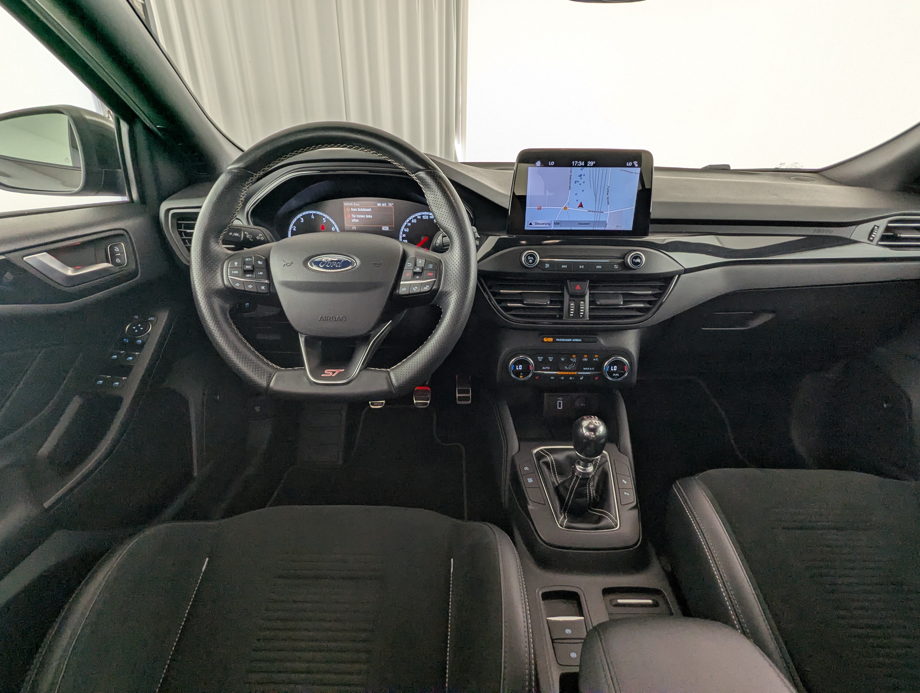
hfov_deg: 94.4
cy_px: 346
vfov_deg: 78.2
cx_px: 460
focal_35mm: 16
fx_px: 426
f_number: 2.2
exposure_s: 1/78.5
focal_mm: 2.35
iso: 71
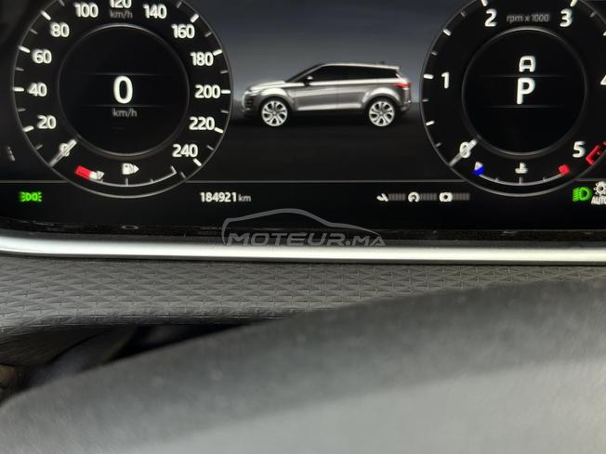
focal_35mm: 48
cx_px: 303
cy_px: 227
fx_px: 840
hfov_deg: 39.7
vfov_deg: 30.3
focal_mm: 6.86
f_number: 1.78
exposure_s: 1/77
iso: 100
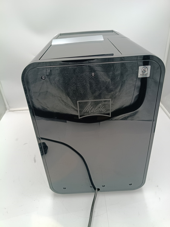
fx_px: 170
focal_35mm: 26
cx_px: 85
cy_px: 114
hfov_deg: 53.1
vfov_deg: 67.3
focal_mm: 4.81
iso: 144
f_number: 1.8
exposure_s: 1/101
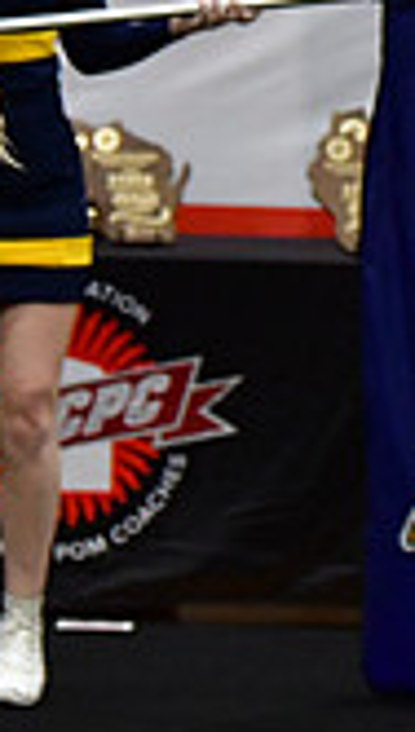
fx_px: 12788
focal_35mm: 657
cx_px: 1192
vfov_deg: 3.3
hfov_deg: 1.8
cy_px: -77
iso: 4000
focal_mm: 120
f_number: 4
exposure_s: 1/500
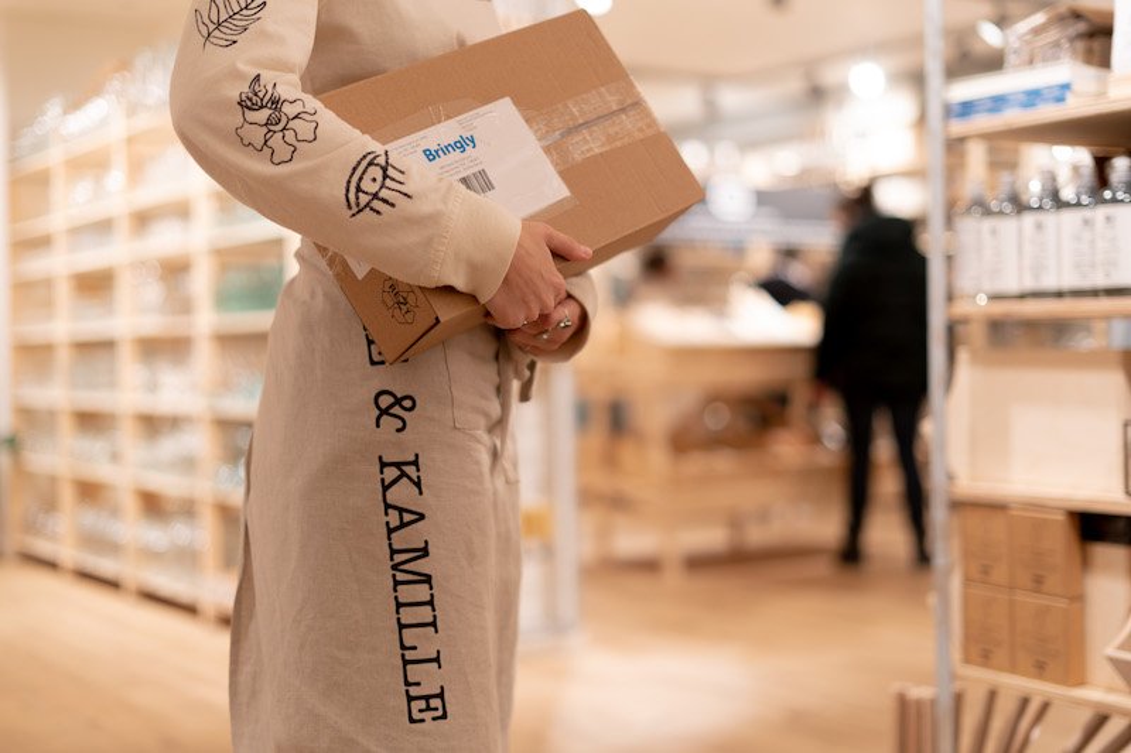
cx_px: 566
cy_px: 376
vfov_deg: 27.0
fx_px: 1570
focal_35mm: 50
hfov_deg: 39.6
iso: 400
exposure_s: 1/250
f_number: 1.8
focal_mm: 50
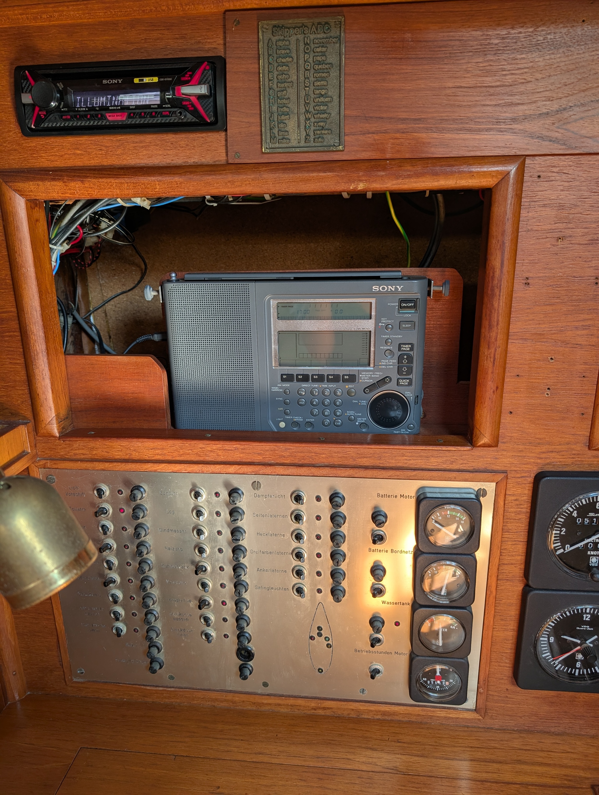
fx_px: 552
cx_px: 300
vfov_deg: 71.5
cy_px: 398
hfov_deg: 56.9
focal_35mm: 24
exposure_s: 1/80.3
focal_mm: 6.9
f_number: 1.68
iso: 53
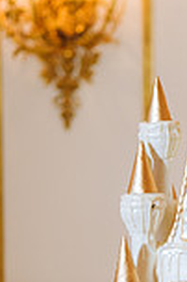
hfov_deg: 7.7
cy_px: 286
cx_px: 146
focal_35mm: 178
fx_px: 1390
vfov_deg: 11.4
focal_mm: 60
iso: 800
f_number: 2.8
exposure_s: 1/200
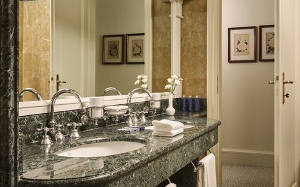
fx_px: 327
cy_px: 80
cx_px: 152
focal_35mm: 40
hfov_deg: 49.3
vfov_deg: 31.9
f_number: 16
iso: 800
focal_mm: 47.3
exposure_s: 1
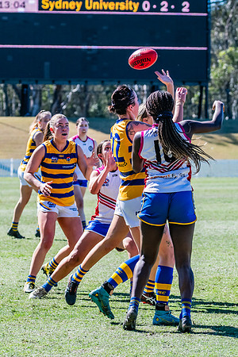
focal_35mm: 261
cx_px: 206
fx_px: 2589
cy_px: 175
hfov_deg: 5.3
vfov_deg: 7.9
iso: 800
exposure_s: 1/1600
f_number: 6.3
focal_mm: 170
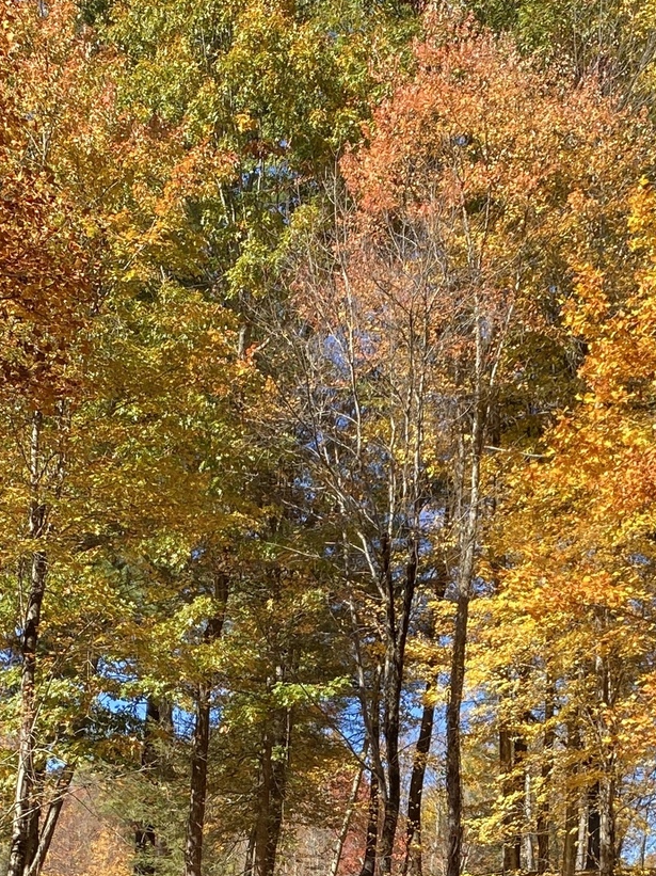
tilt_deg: +7.0
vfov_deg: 24.9
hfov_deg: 20.1
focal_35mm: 73
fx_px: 1846
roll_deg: -1.6
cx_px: 422
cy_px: 947
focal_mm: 4.25
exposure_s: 1/654
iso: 32
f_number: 1.8
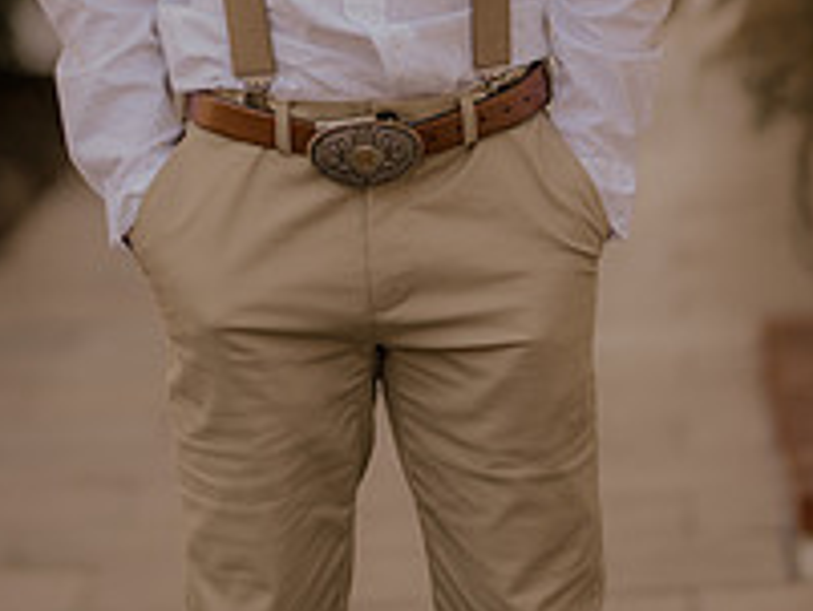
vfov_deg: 8.0
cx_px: 271
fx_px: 4301
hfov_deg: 10.8
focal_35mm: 183
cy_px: -178
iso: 200
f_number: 1.4
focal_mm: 85
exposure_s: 1/1000
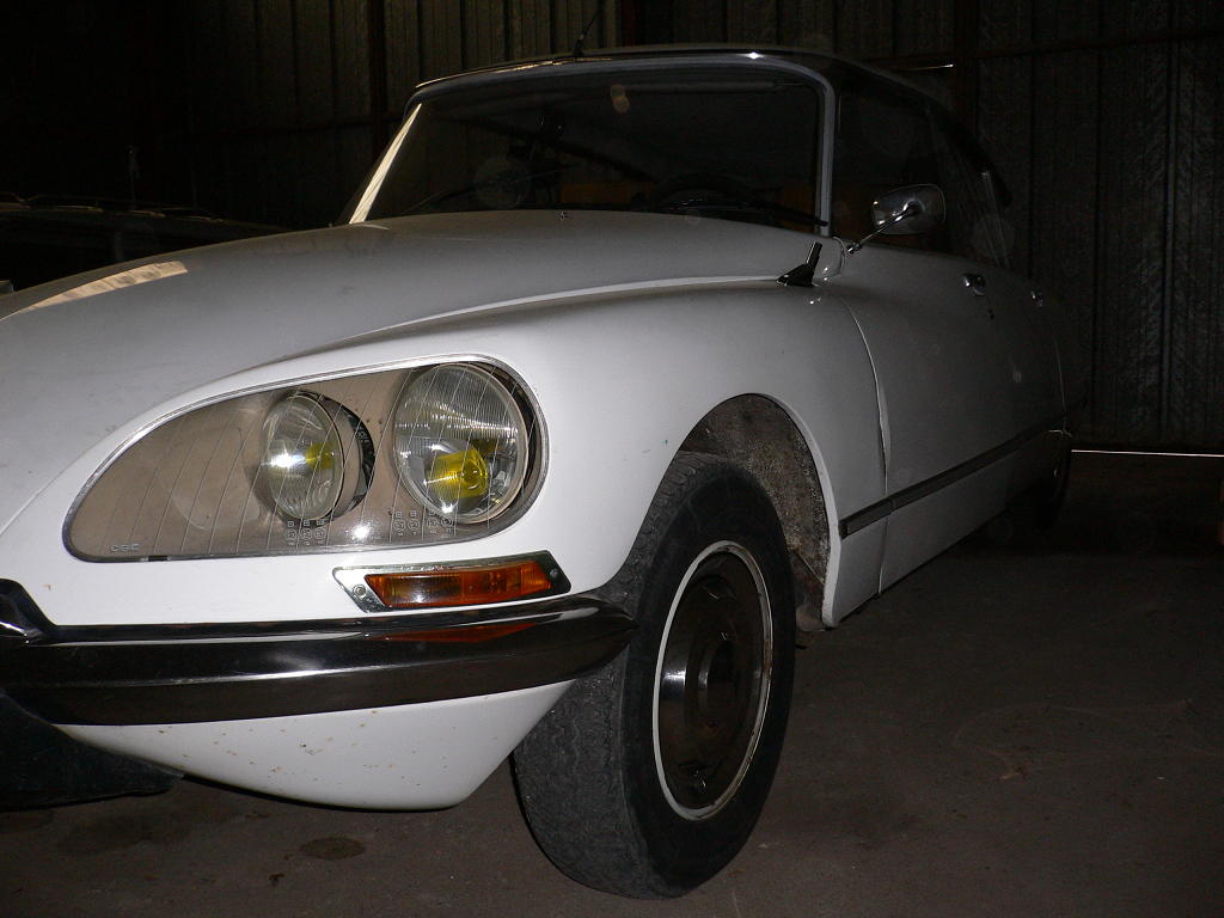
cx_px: 612
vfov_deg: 40.7
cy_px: 459
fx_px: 1238
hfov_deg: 52.6
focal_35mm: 35
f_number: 2.8
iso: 100
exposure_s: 1/60
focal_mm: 5.8
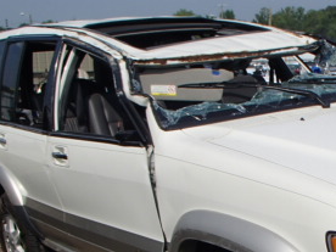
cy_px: 223
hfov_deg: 29.0
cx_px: 282
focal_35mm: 65
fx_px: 631
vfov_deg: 22.1
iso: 100
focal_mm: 5
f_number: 11
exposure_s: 1/200
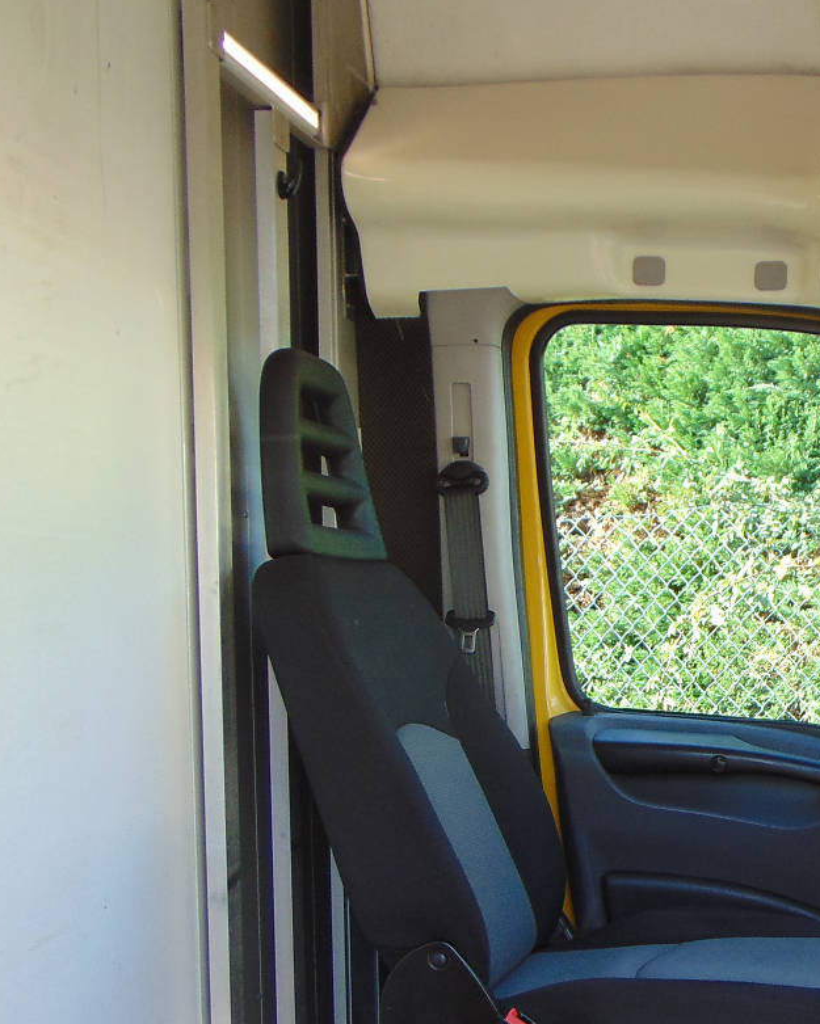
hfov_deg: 28.9
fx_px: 1517
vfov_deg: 36.5
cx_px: 762
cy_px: 762
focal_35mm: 50
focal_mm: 4.5
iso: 80
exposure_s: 1/60
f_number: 3
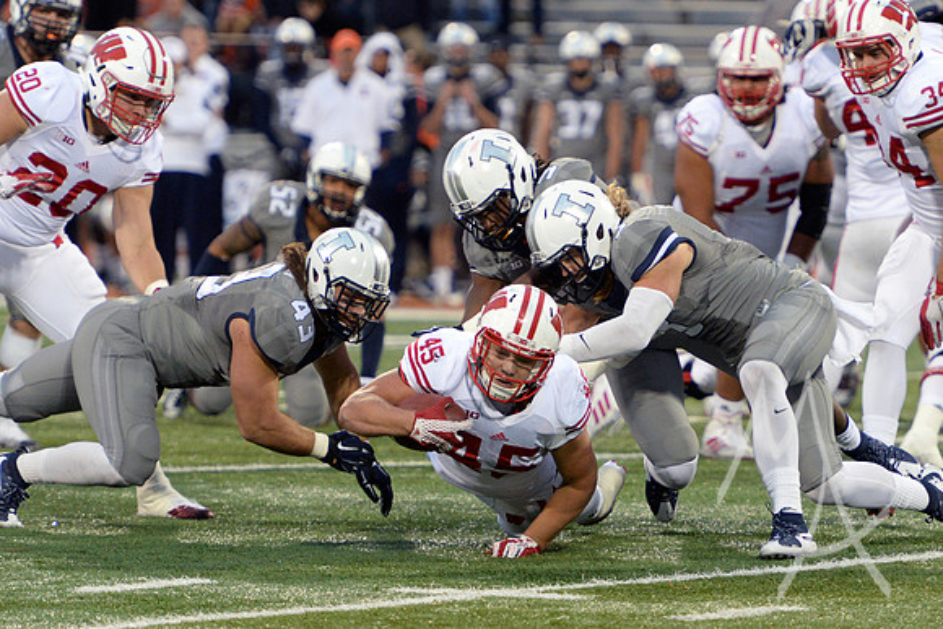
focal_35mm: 250
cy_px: 314
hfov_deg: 8.2
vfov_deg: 5.5
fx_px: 6550
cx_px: 472
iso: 3200
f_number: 4
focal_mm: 250
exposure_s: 1/1000
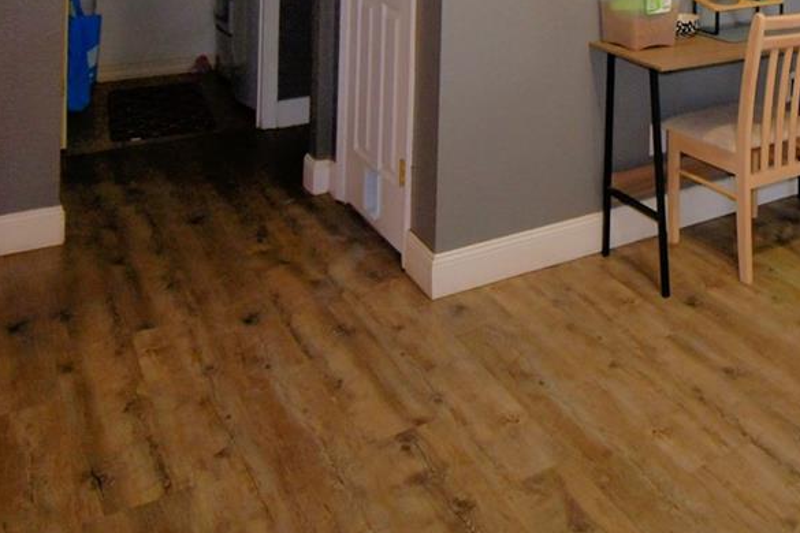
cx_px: 826
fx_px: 911
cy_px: -160
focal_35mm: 41
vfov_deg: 27.3
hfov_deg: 40.6
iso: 200
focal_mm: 10
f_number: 4.5
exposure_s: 1/40
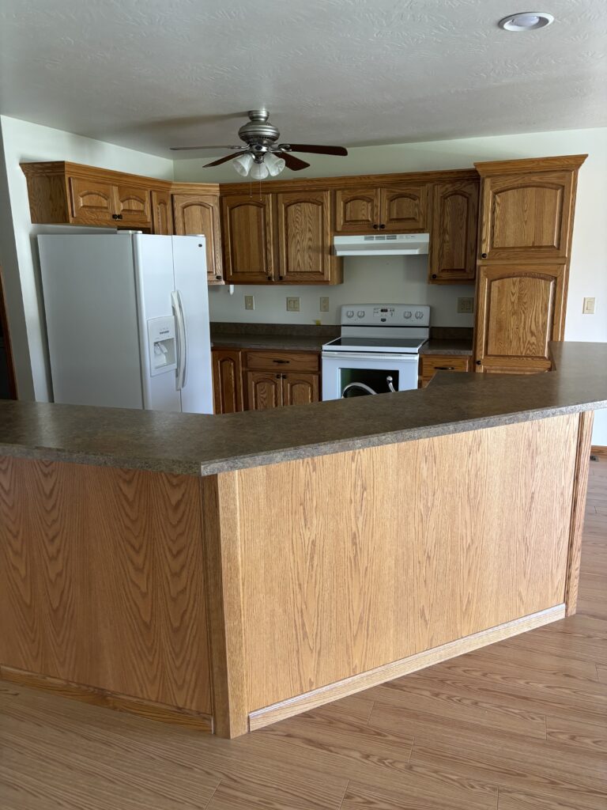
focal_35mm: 26
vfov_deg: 67.3
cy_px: 405
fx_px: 608
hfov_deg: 53.1
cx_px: 304
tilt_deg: -11.7
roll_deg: +1.1
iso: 160
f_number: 1.6
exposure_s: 1/60
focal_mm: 5.96
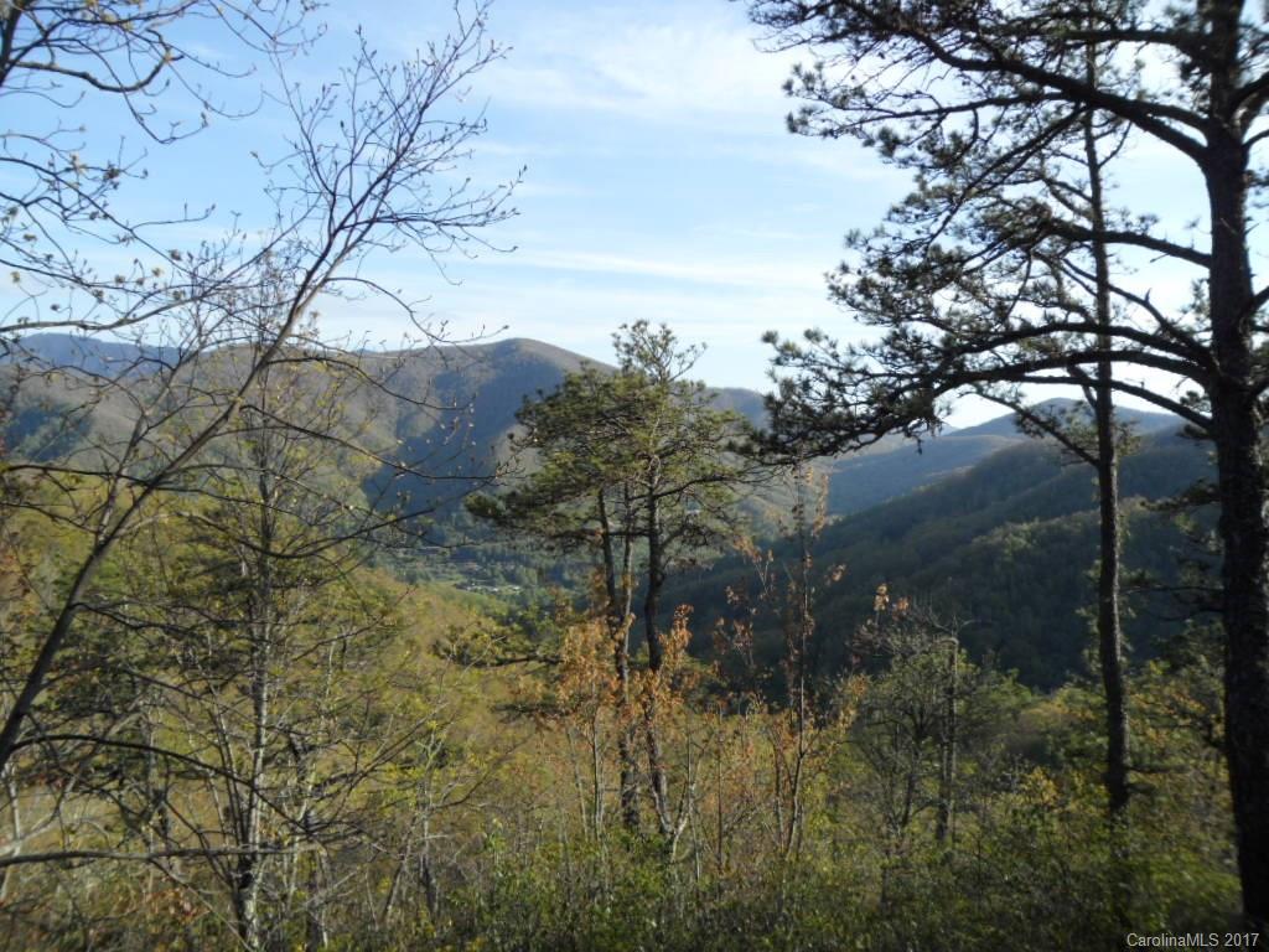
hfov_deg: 65.3
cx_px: 634
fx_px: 990
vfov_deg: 51.4
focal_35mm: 27
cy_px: 476
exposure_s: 1/500
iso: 80
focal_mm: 4.9
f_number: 3.5
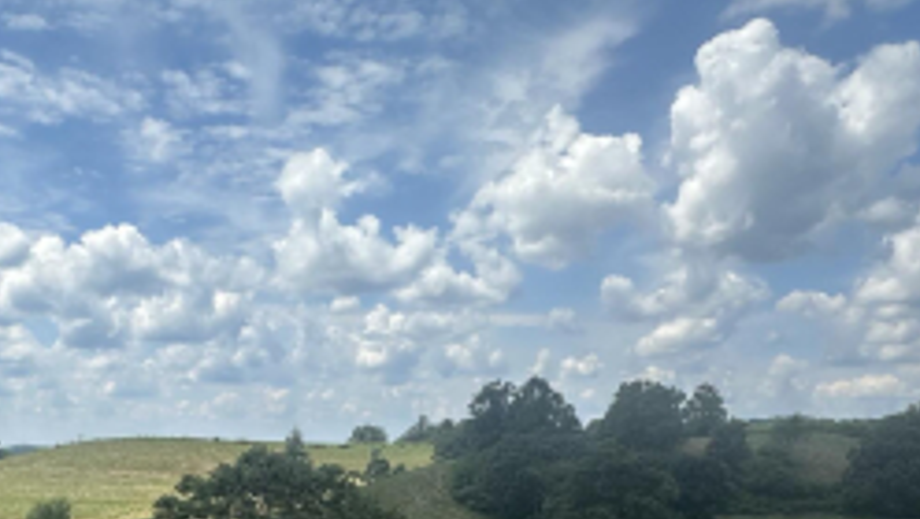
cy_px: 541
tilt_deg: -5.1
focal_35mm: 41
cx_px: 224
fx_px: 1001
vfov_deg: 27.1
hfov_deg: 47.4
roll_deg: -0.4
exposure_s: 1/2132
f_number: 2.2
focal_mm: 2.22
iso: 40
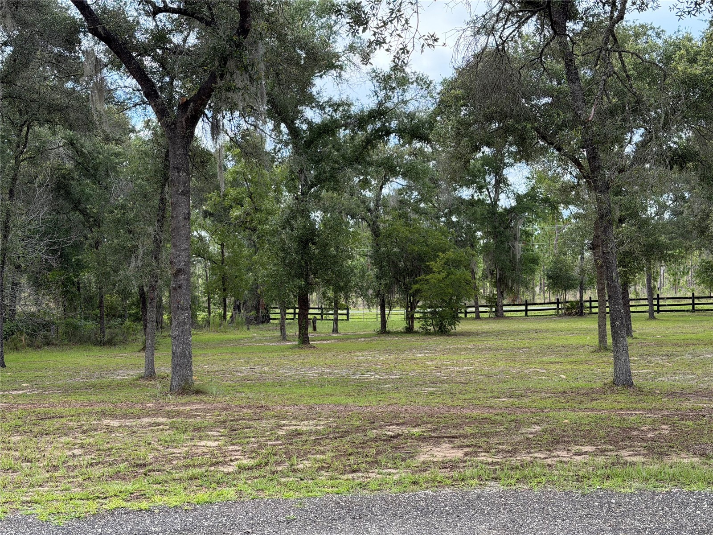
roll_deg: +1.8
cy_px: 268
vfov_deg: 30.3
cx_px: 356
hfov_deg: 39.7
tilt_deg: +1.3
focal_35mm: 48
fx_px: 989
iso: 100
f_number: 1.78
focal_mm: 6.76
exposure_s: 1/1167
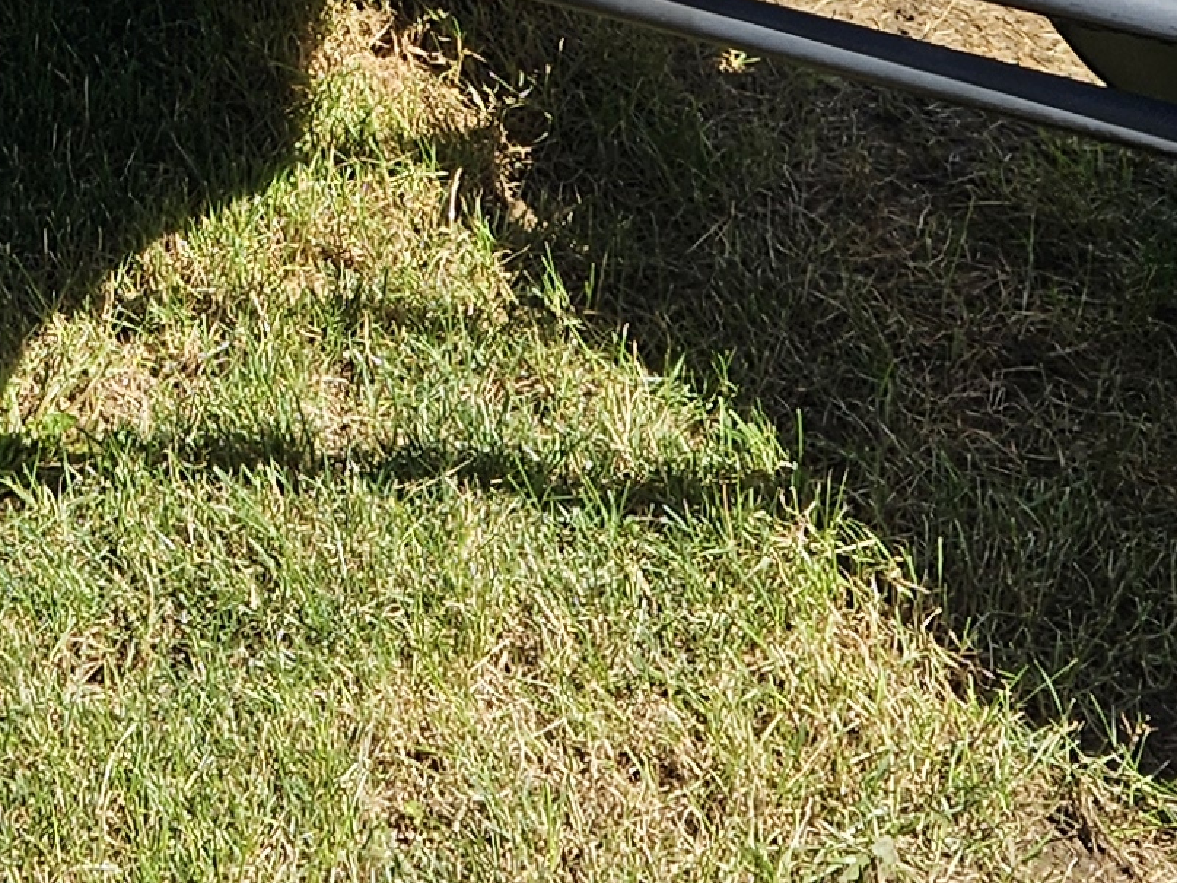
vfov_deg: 11.9
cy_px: -771
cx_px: 48
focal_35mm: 114
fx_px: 3876
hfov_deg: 17.0
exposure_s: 1/1102
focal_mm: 5.4
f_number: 1.8
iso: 25
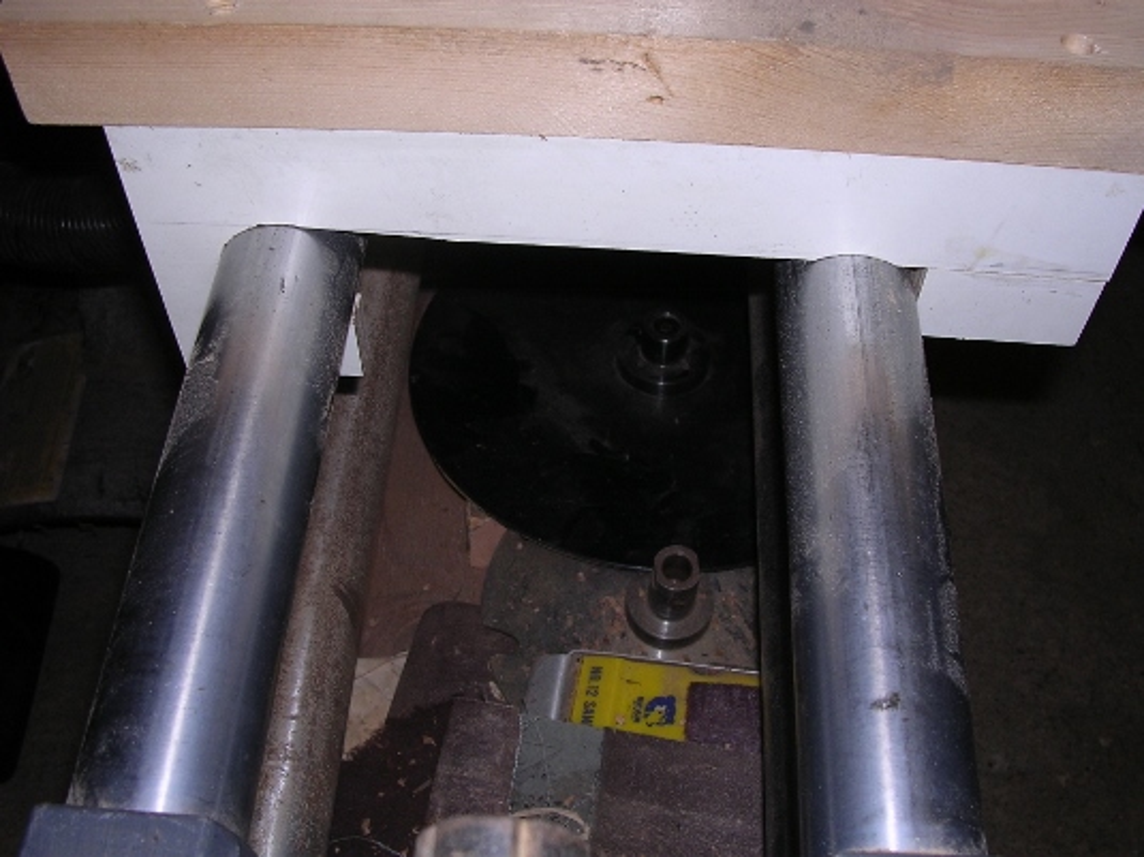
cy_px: 428
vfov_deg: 37.7
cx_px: 572
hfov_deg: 49.0
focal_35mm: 38
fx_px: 1256
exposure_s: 1/60.1
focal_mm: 5.8
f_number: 2.8
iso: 100
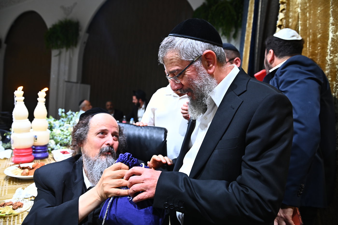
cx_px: 169
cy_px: 112
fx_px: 225
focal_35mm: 24
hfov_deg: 73.8
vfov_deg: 53.1
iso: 1250
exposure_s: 1/200
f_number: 3.5
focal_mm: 24
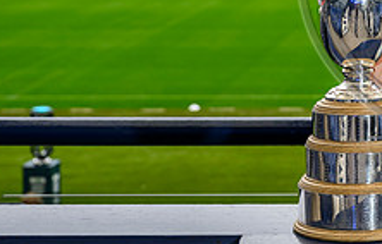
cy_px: -50
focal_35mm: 127
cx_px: 473
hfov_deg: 15.7
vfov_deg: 10.3
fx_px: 1331
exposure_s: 1/160
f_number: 5
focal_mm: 47
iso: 500
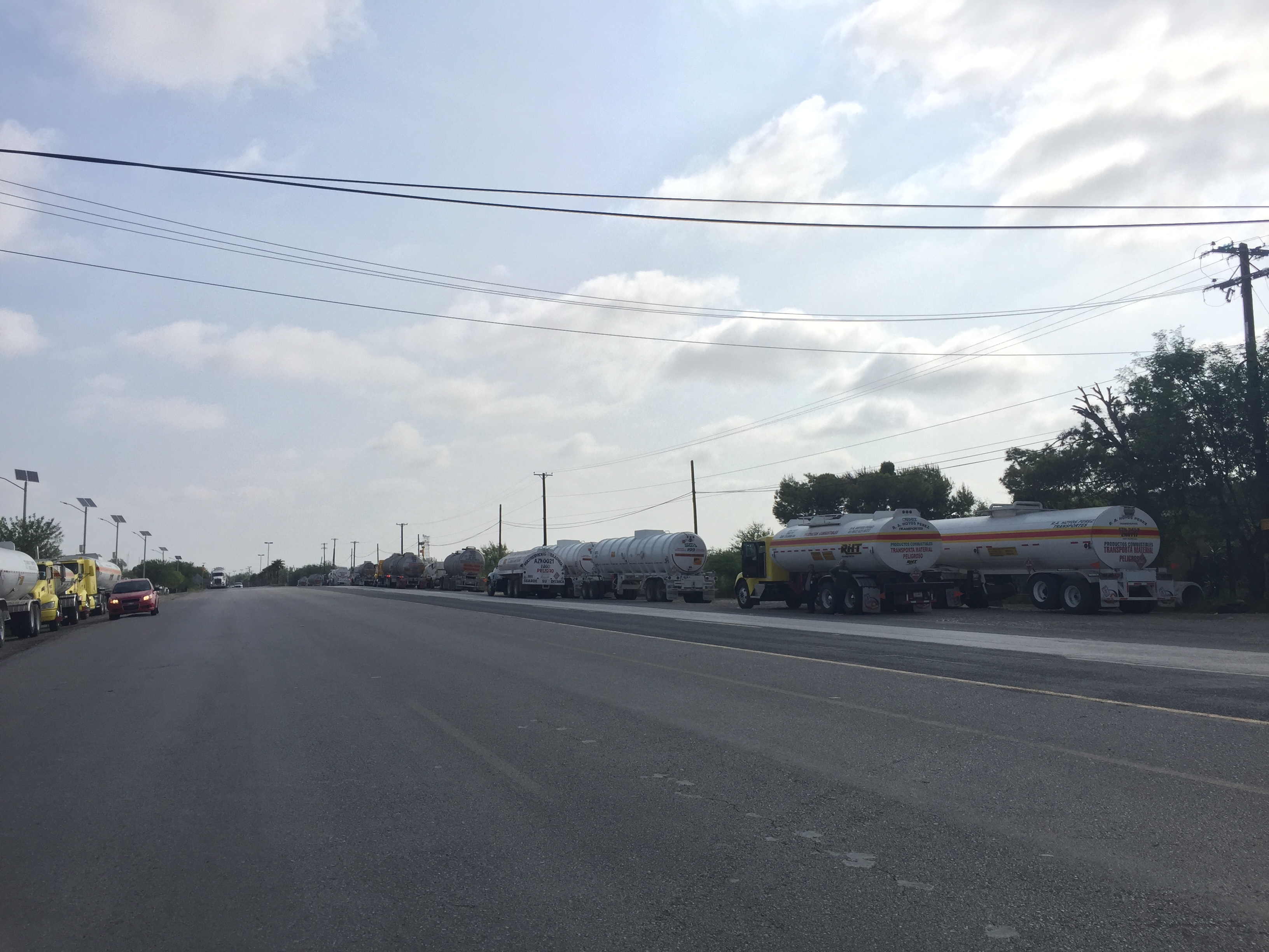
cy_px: 476
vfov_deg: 48.2
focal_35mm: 29
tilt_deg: +5.7
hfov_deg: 61.7
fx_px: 1063
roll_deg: +0.3
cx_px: 634
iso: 32
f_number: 2.2
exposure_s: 1/3049
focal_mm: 4.15
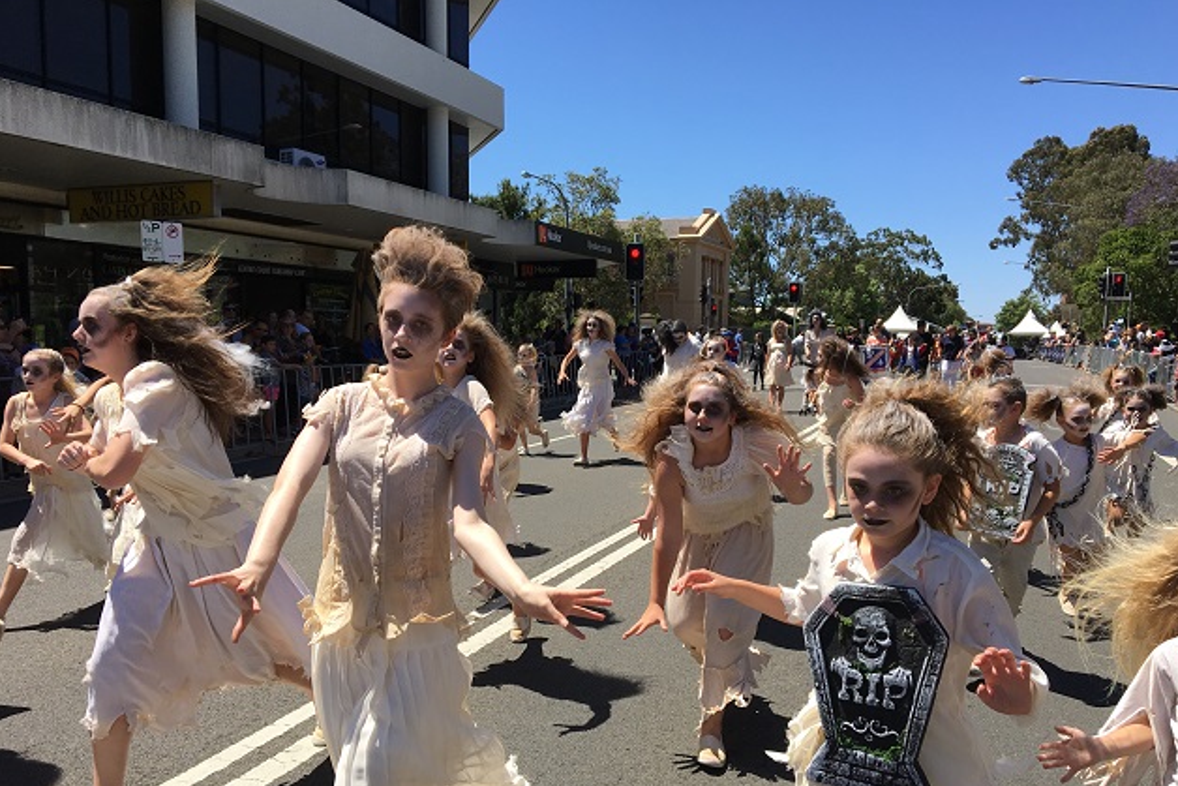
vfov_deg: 42.2
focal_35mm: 31
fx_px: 1015
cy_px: 448
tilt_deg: -7.6
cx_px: 598
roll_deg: -0.5
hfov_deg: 60.3
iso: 25
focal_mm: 4.15
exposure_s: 1/1672
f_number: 2.2
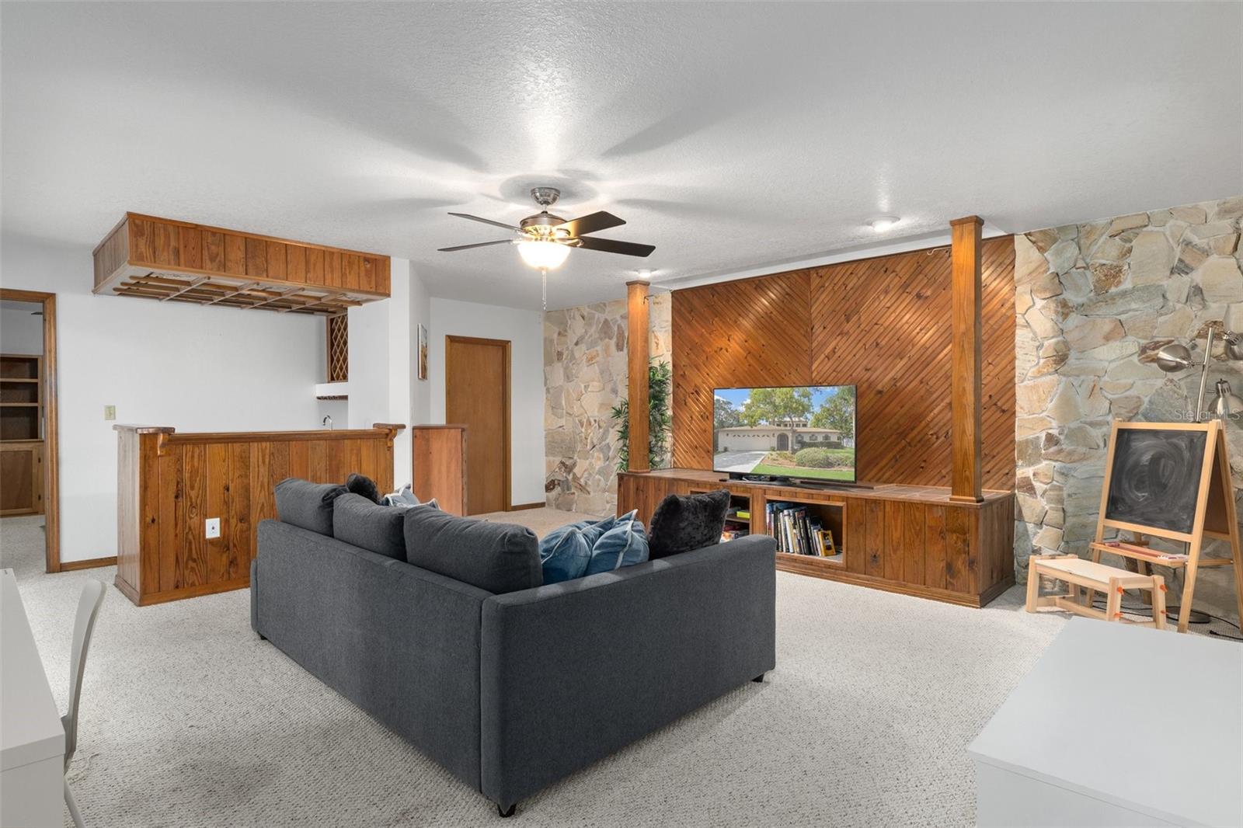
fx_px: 621
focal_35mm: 18
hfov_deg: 90.0
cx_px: 622
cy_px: 414
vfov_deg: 67.4
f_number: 8
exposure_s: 4
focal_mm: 12
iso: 320
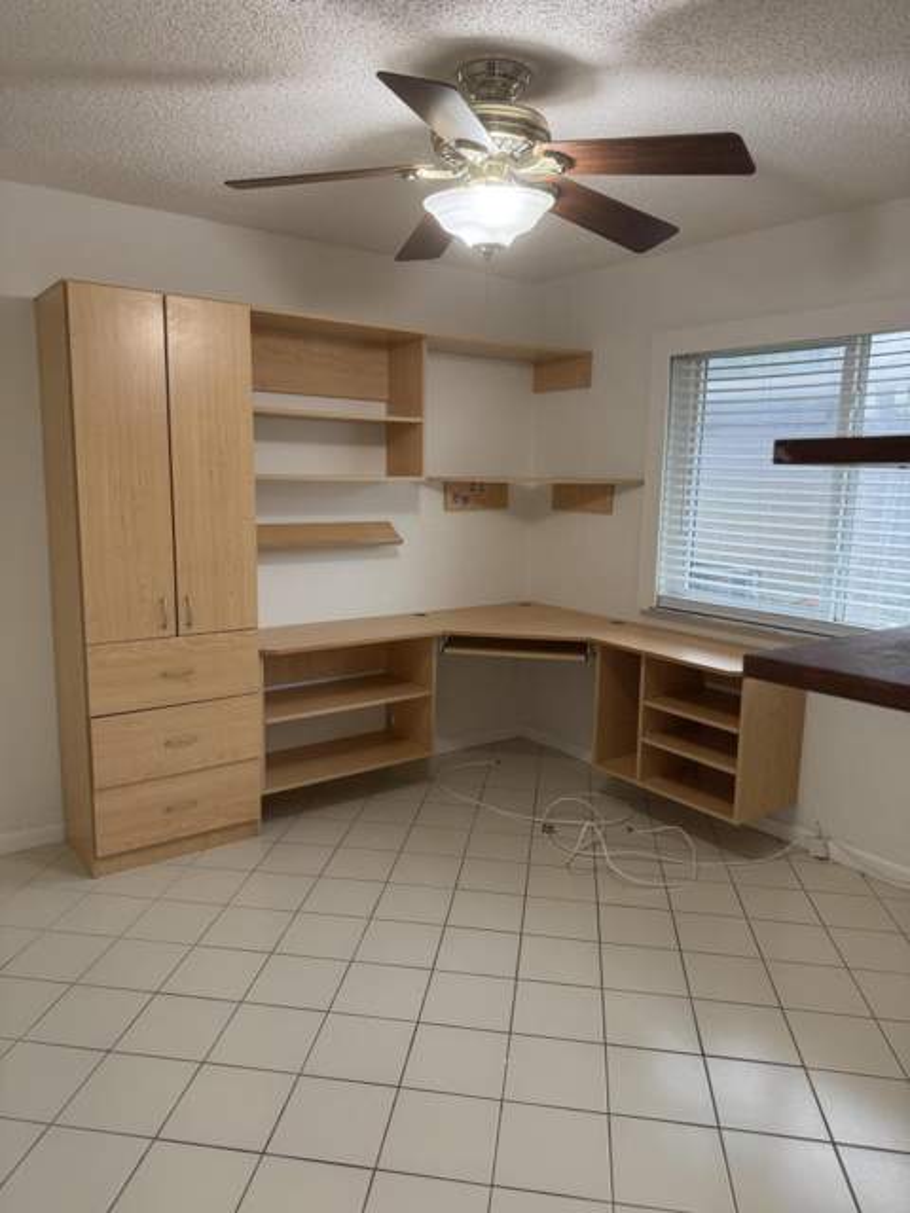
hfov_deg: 56.8
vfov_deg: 71.6
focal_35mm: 24
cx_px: 455
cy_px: 606
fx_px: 841
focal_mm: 6.76
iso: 125
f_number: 1.78
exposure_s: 1/60
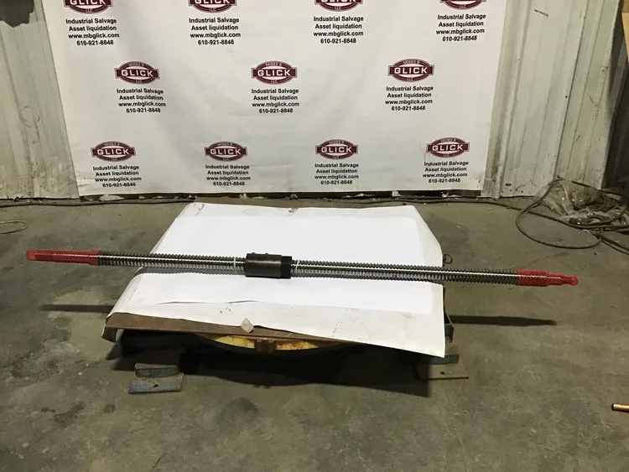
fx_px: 563
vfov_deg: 45.5
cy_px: 236
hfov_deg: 58.3
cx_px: 314
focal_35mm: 31
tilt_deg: -27.2
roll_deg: -1.4
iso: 160
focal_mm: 3.3
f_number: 2.4
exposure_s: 1/30
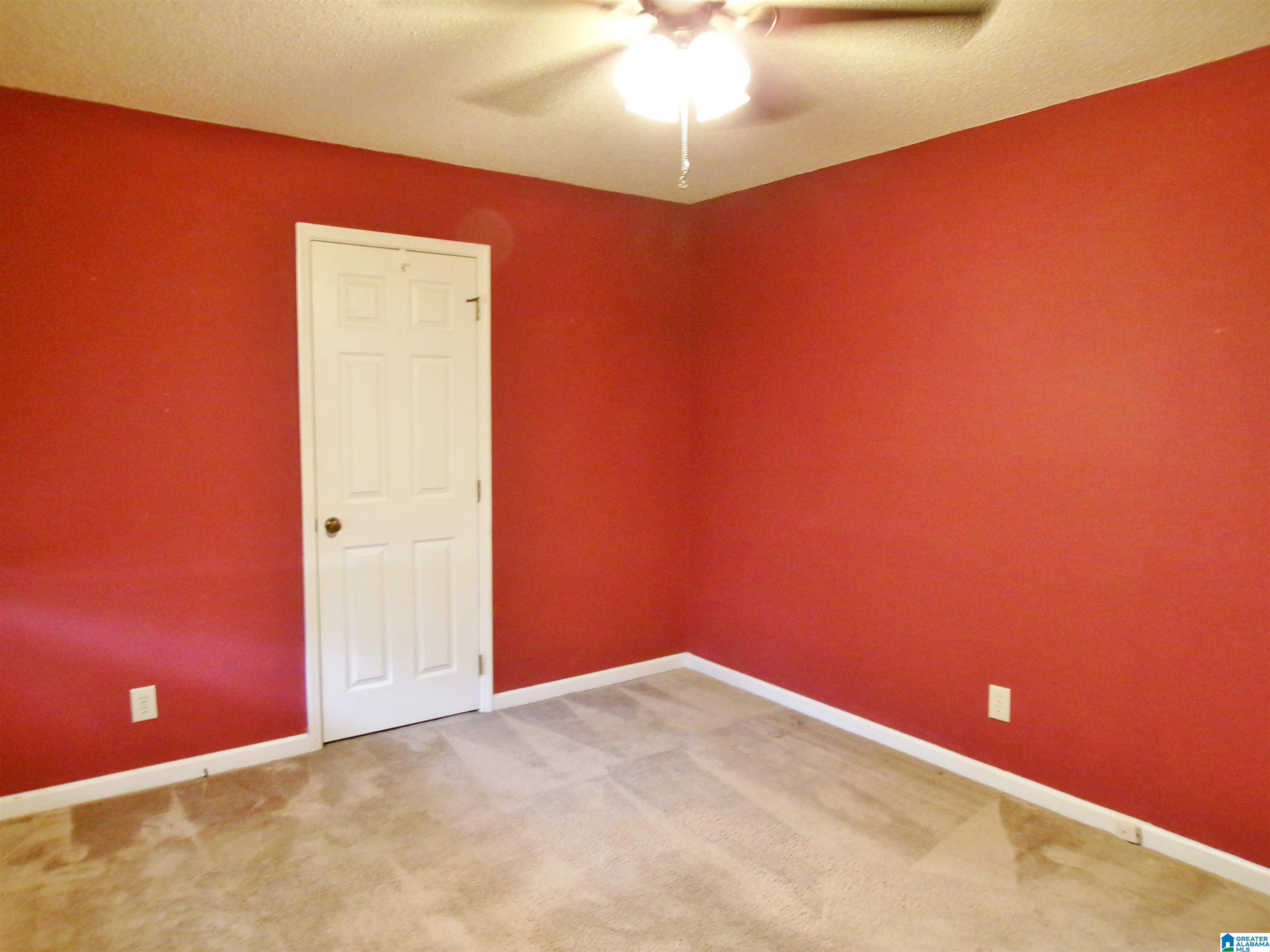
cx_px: 635
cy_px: 476
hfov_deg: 71.6
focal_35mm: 24
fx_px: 881
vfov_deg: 56.8
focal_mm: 4.3
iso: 747
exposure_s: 1/17
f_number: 3
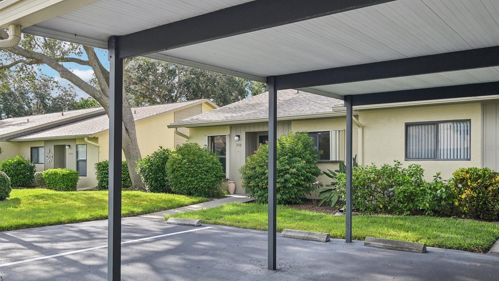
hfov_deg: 63.4
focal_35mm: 31
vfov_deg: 38.3
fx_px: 404
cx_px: 255
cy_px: 148
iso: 400
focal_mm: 28.5
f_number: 8
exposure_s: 1/320
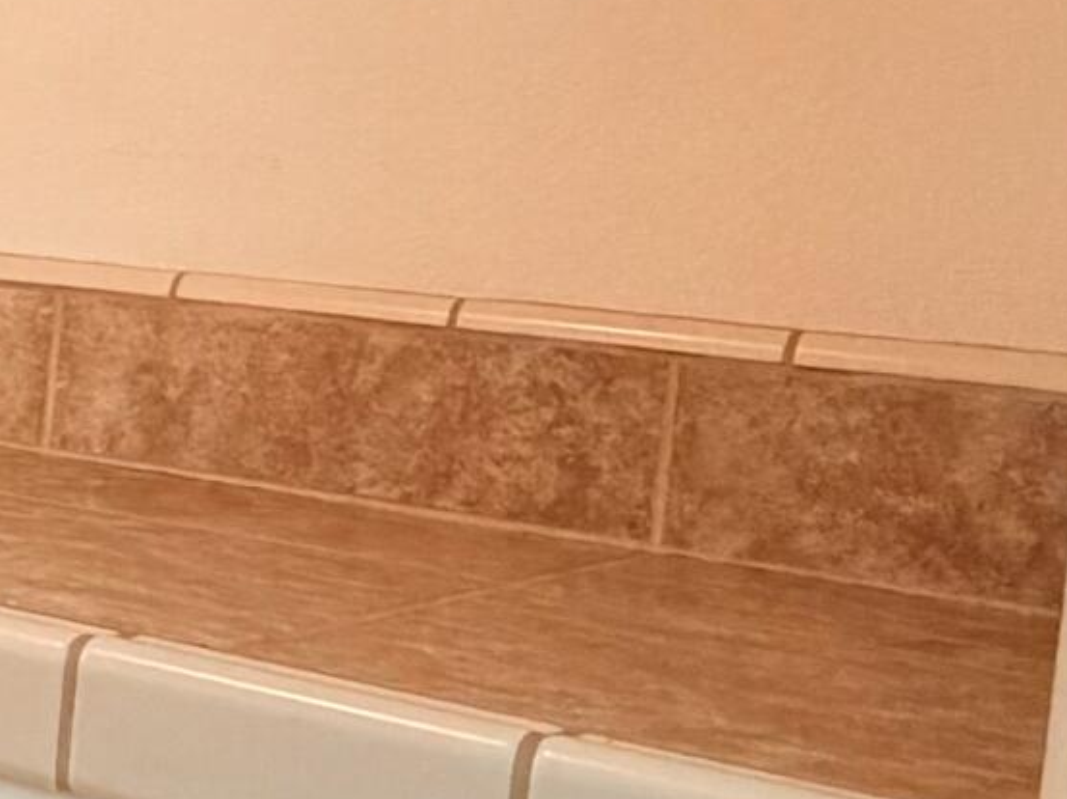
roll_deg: -3.4
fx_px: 2341
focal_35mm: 76
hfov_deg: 17.6
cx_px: -1106
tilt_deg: -3.7
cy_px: 228
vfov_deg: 19.3
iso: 320
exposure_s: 1/120
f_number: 2.2
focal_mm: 2.22
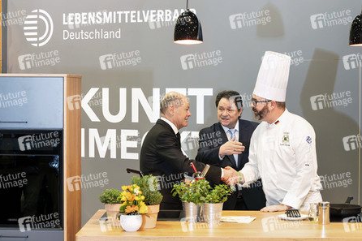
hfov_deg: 21.7
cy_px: 121
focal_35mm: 94
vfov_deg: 14.5
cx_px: 180
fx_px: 945
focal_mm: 62
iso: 2000
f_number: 4
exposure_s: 1/250
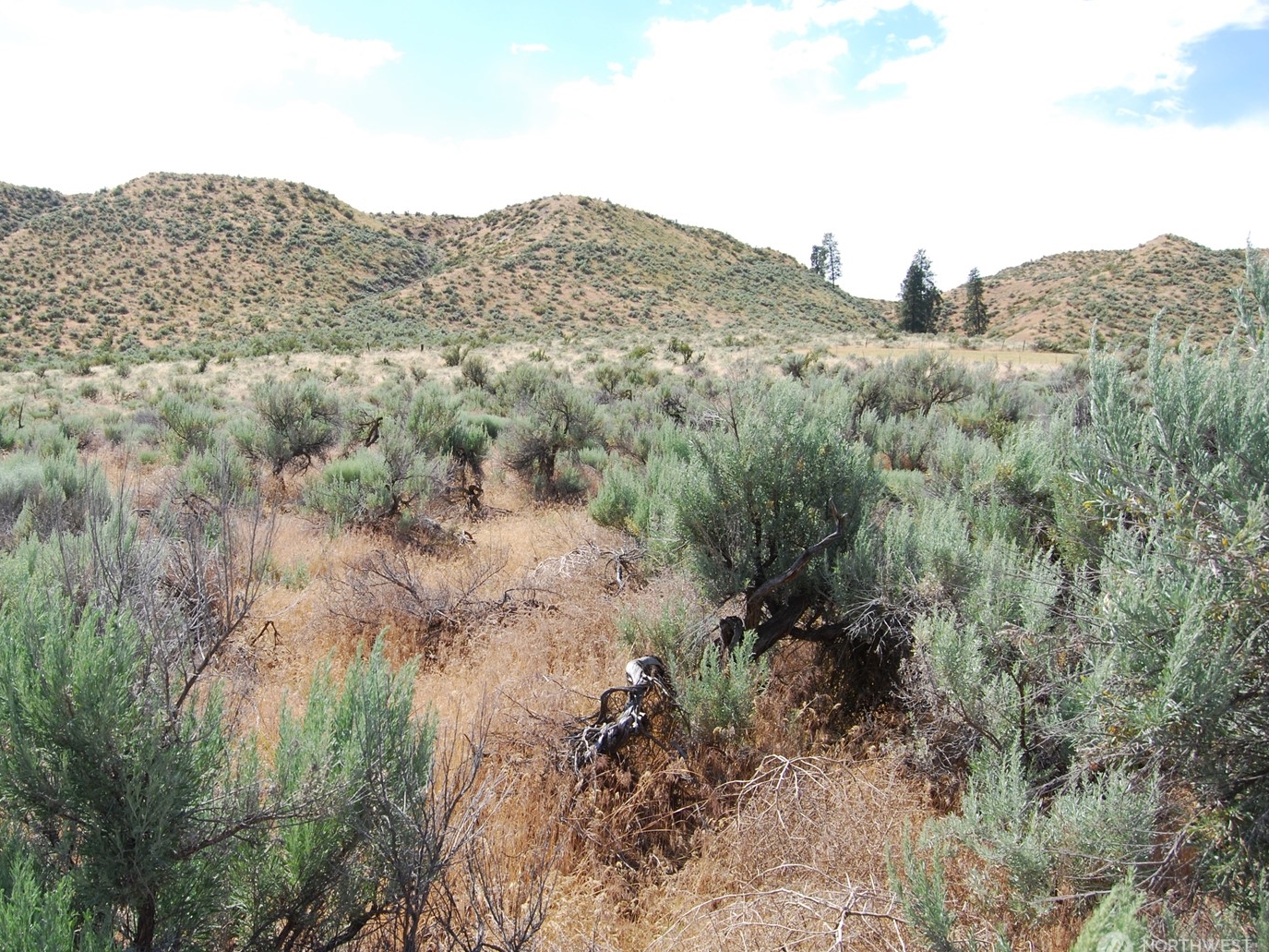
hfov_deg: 56.3
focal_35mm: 32
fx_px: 1173
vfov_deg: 44.2
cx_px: 497
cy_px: 470
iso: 200
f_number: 9
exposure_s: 1/250
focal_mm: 18
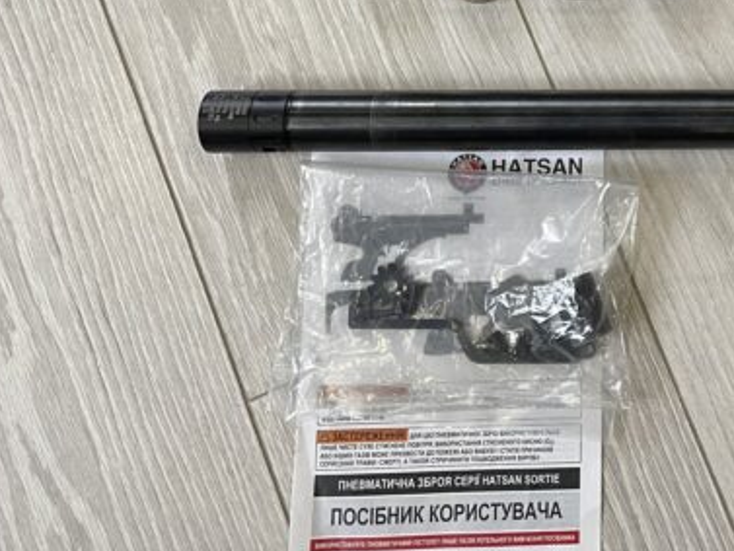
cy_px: 14
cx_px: 752
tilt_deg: -79.1
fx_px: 1124
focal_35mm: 53
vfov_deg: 26.2
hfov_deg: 32.9
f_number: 1.6
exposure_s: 1/50
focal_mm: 5.1
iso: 100
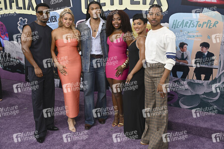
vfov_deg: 37.8
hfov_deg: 54.5
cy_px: 74
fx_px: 218
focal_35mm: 35
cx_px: 112
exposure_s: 1/250
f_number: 5.6
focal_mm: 35
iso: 800
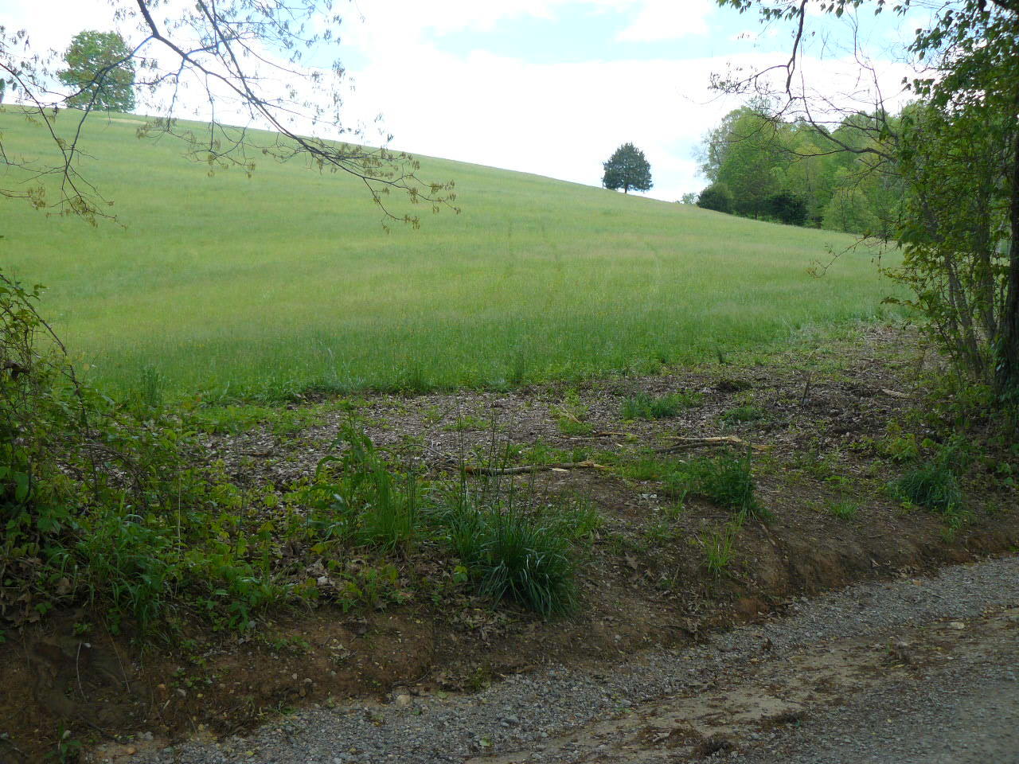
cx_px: 510
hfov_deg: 51.4
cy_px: 382
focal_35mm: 36
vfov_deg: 39.7
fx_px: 1060
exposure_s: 1/500
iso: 100
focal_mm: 6
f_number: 2.8
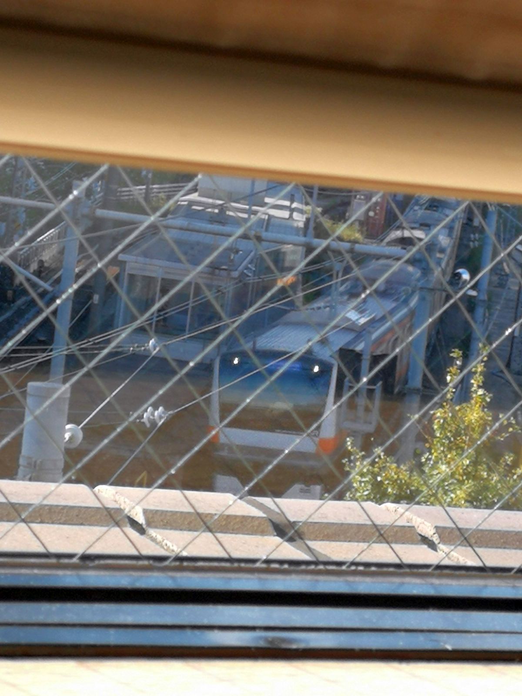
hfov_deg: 11.4
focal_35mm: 130
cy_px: 348
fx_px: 2614
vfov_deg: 15.2
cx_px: 261
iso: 50
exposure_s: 1/313
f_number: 2.2
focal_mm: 3.95
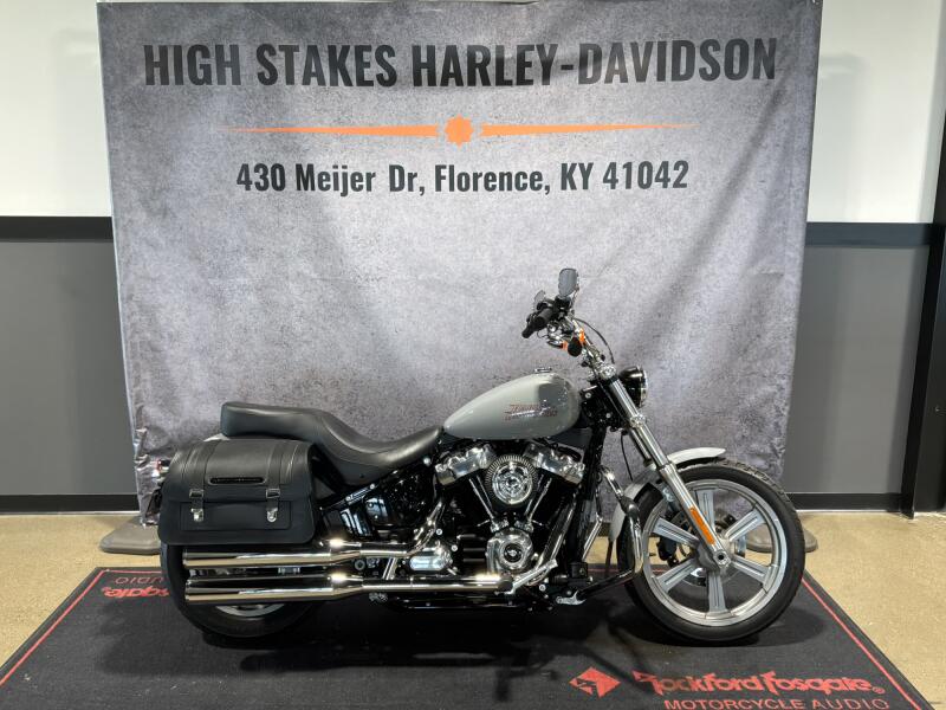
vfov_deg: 49.7
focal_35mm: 28
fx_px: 765
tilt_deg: -10.9
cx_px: 473
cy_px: 355
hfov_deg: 63.4
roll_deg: -0.2
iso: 64
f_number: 1.8
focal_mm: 3
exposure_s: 1/104
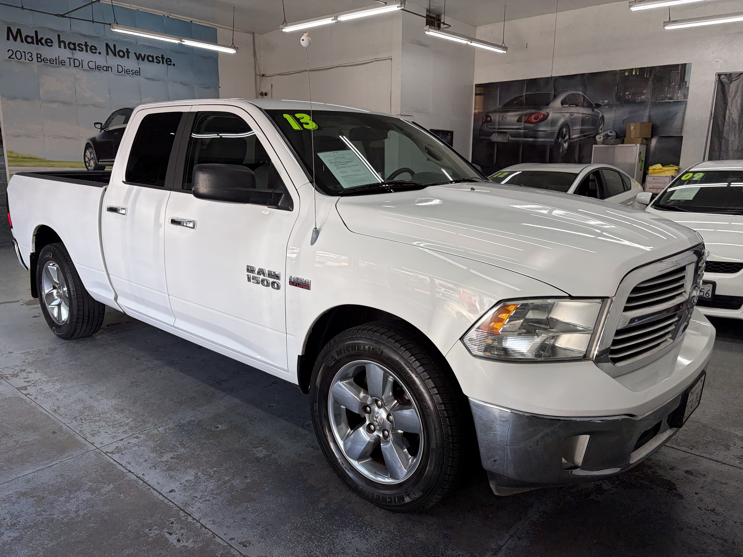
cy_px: 278
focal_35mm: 26
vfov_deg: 53.1
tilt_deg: -13.3
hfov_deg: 67.3
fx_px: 558
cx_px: 372
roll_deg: -1.9
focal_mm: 5.96
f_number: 1.6
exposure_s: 1/143
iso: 32
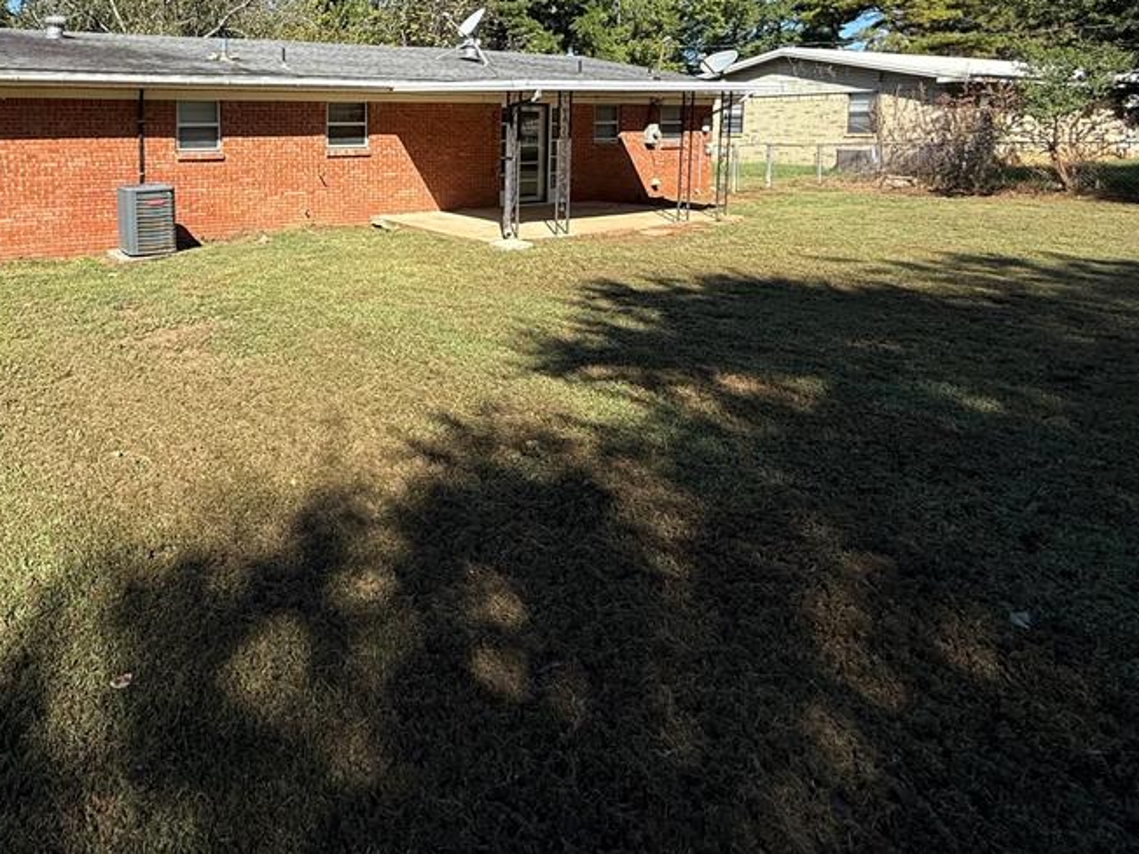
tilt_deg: -4.2
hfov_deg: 70.2
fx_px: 724
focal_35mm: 22
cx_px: 257
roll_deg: -0.1
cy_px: 189
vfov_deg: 57.2
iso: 50
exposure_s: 1/1339
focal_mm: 2.22
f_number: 2.2
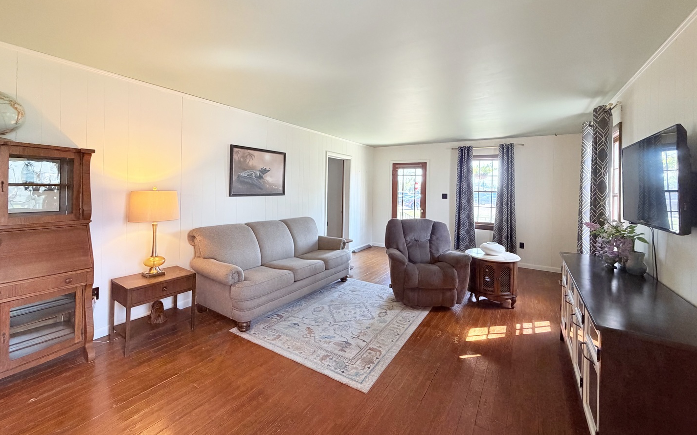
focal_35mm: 15
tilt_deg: -0.1
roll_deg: -1.2
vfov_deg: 74.4
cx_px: 347
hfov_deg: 101.5
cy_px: 187
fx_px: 285
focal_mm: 2.22
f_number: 2.2
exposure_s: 1/120
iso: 320
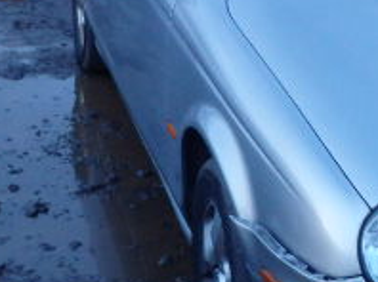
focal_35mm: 110
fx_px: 1200
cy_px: 185
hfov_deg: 17.0
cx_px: 466
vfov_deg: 13.4
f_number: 4.4
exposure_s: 1/30
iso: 500
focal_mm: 6.1
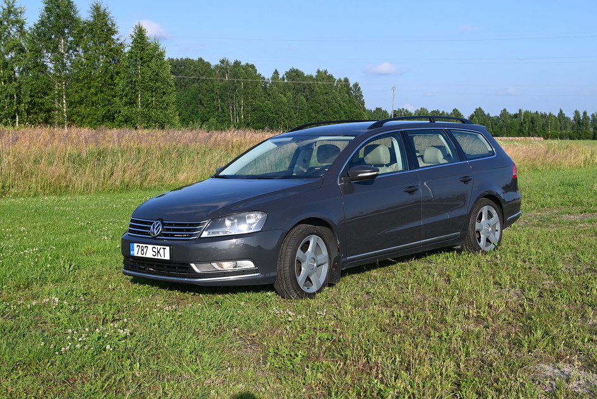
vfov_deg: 26.0
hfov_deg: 38.2
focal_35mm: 52
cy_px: 200
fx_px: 862
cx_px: 298
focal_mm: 52
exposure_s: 1/320
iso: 200
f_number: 9
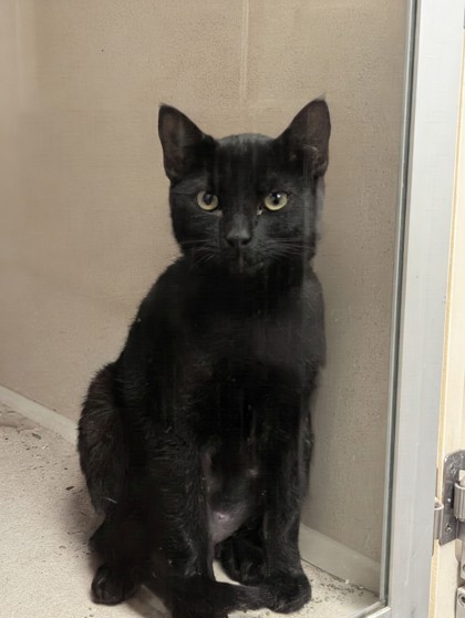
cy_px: 309
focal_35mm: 48
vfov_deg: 39.6
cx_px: 232
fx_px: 858
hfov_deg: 30.3
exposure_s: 1/120
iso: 800
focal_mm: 6.81
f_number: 1.85
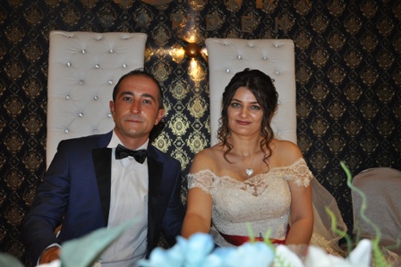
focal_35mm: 36
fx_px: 401
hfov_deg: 53.2
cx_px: 200
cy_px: 134
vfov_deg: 36.8
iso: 800
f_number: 4
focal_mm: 24
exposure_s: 1/60
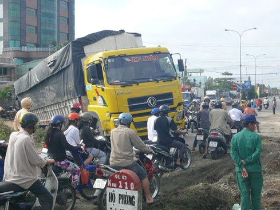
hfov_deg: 42.1
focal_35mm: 45
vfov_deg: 32.2
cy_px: 106
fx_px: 364
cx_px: 140
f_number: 5.6
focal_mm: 8.5
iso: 200
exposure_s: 1/400
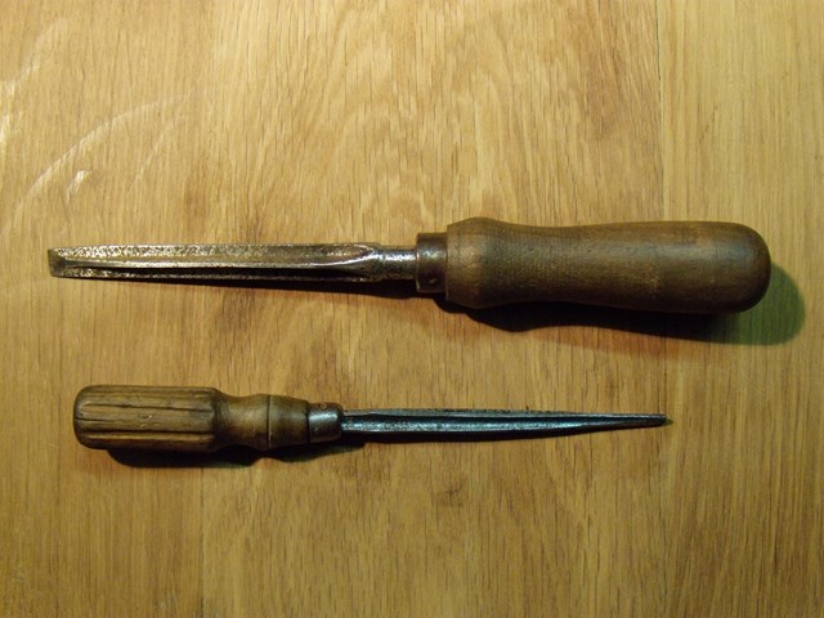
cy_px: 309
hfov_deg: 51.4
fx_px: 857
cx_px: 412
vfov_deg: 39.7
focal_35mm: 36
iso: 400
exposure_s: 1/25
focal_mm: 6.4
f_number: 3.6
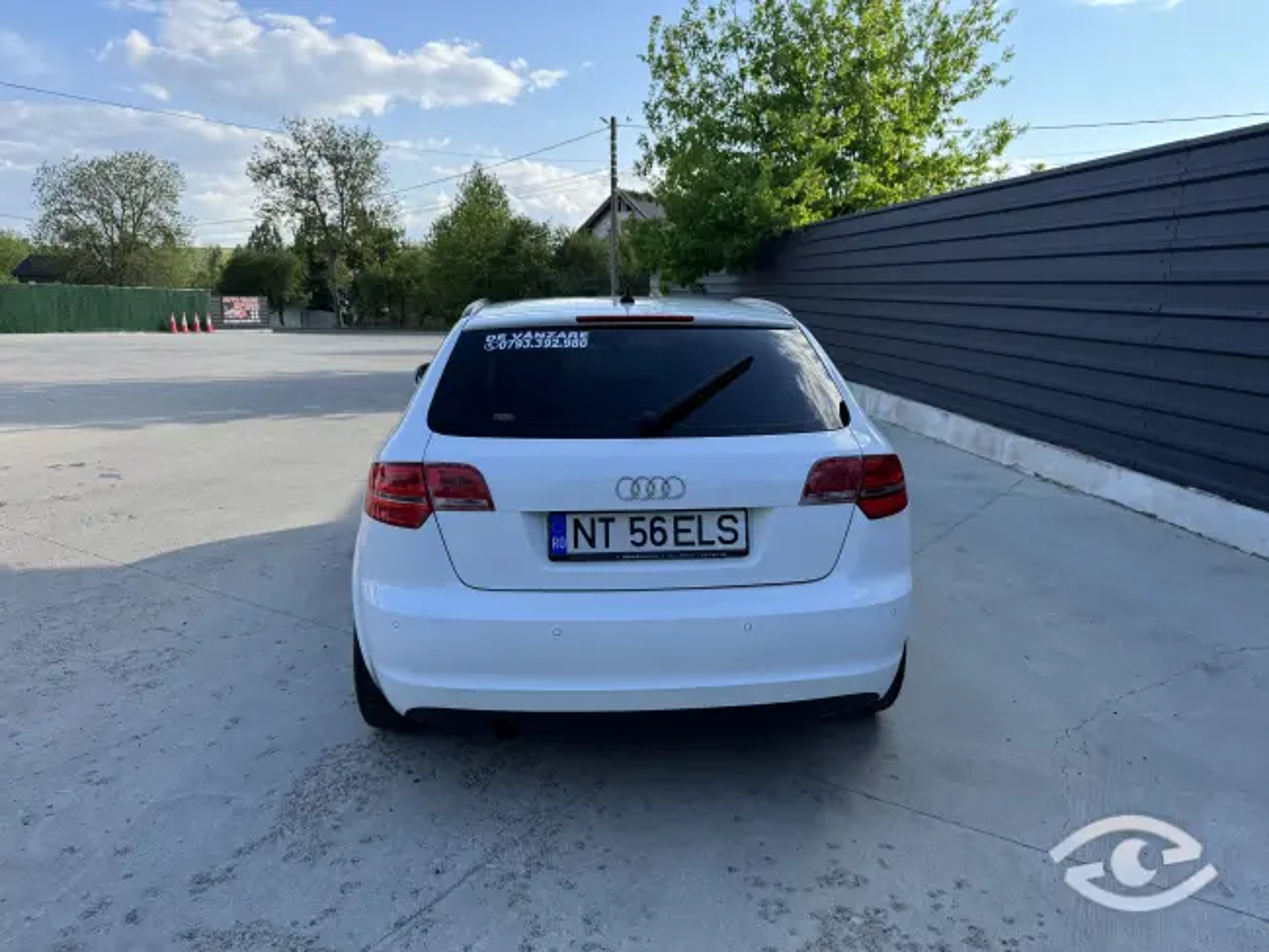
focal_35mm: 24
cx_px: 634
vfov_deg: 56.8
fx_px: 880
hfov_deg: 71.6
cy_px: 476
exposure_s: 1/1131
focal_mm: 6.76
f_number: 1.78
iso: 80
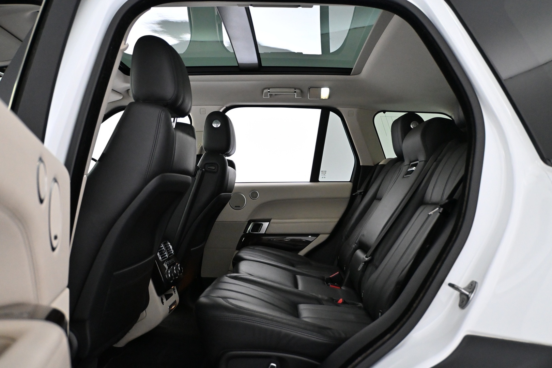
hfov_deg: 63.2
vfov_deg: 44.6
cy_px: 184
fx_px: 448
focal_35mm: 29
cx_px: 276
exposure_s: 1/125
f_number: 3.8
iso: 3200
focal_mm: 19.5
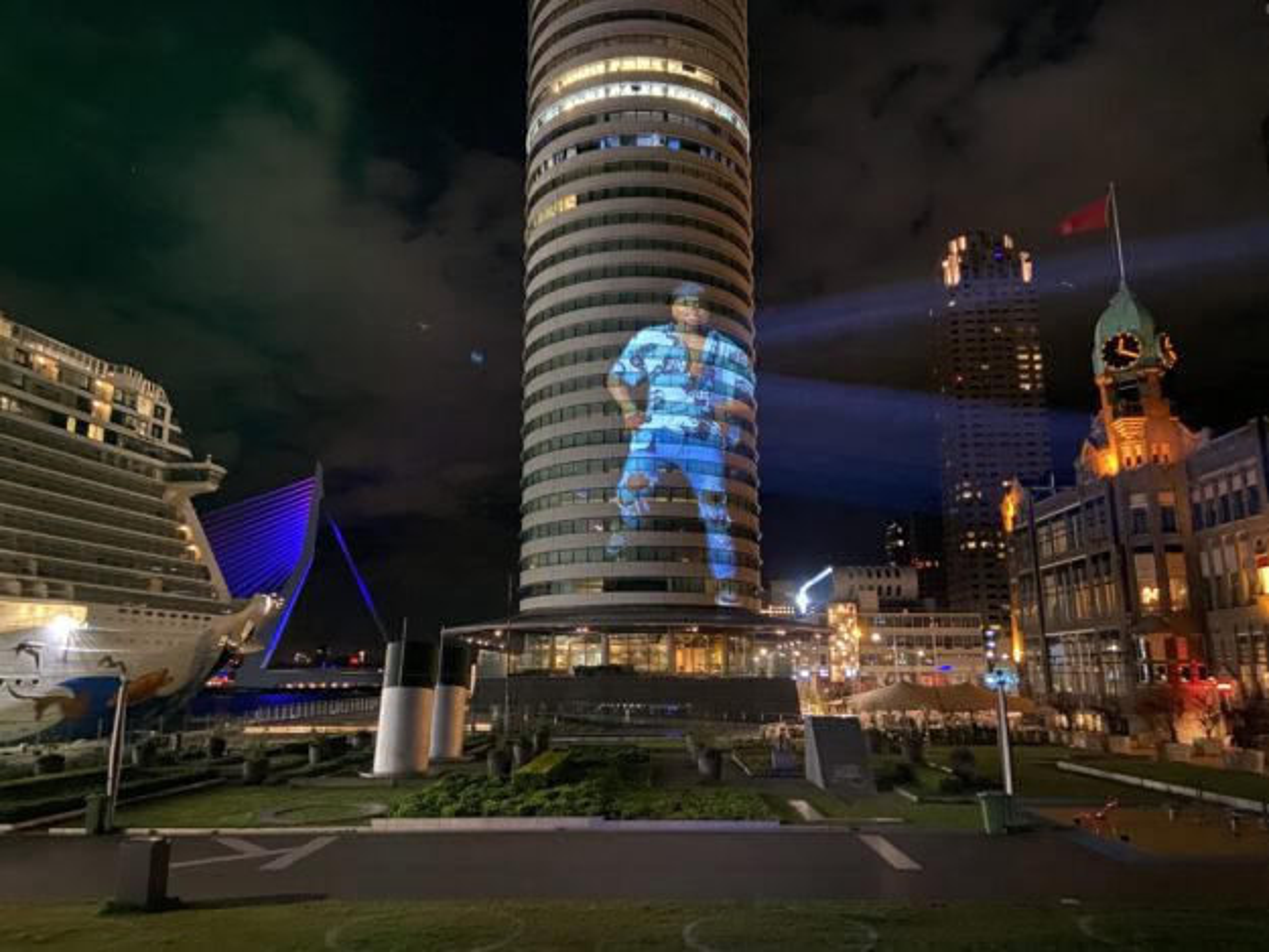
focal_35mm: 26
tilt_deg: +13.7
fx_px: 953
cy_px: 476
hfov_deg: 67.3
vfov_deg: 53.1
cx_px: 634
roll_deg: -0.7
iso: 1600
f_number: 1.8
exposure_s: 1/14
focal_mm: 4.25
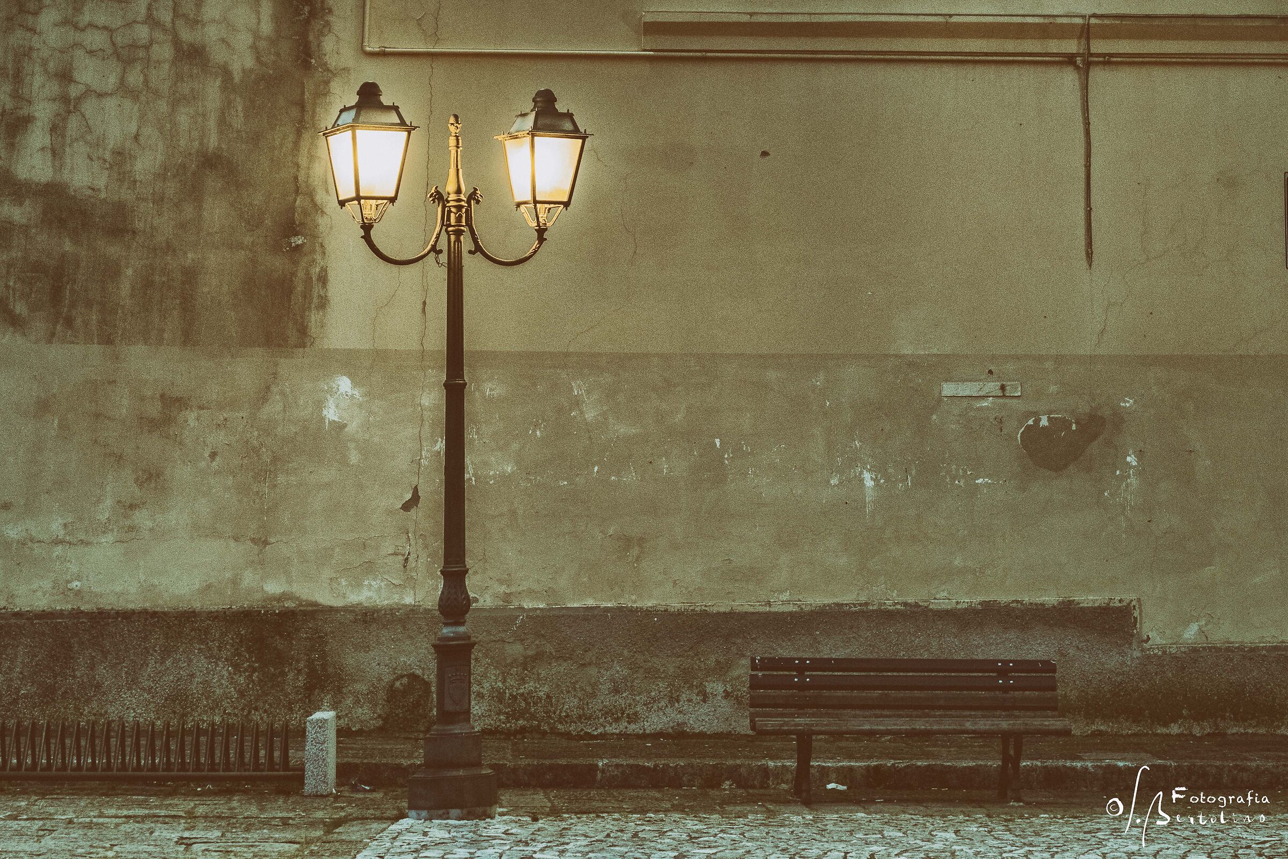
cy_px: 430
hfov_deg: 23.1
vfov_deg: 15.5
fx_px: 3148
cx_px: 644
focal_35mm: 88
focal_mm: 58.9
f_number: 7.1
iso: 2000
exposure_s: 1/60
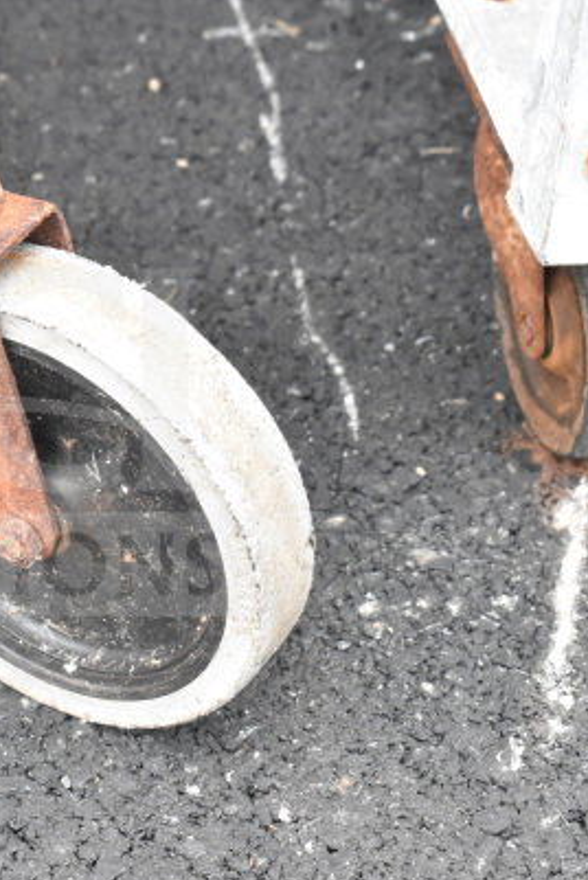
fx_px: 2788
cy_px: 442
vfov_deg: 17.9
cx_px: -2
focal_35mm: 114
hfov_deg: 11.9
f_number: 11
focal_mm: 50
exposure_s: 1/500
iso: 6400
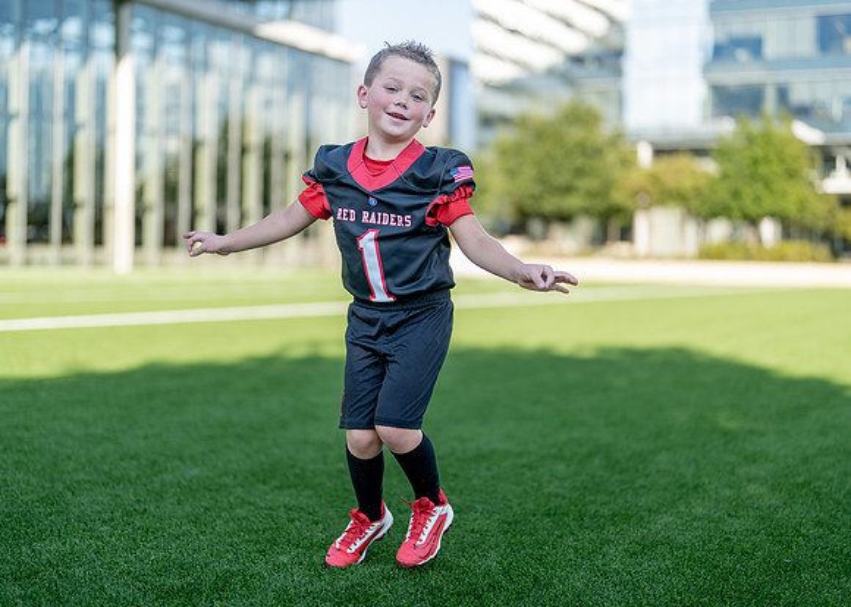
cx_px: 426
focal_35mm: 52
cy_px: 304
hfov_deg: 37.2
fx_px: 1266
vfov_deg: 27.0
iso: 100
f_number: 1.2
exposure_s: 1/2000
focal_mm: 50
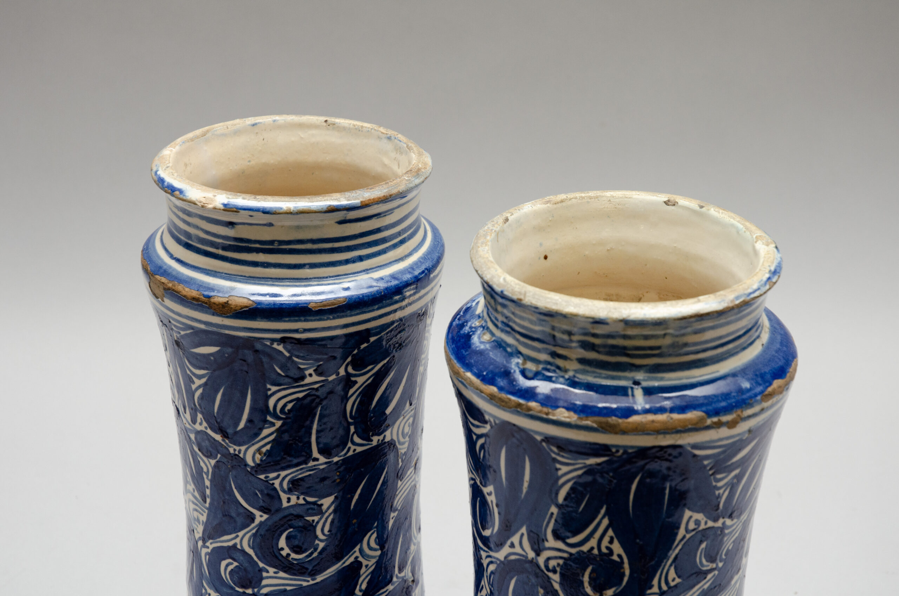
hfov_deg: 24.7
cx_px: 450
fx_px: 2056
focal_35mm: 82
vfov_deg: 16.5
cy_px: 298
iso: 200
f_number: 8
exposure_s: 1/125
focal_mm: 55
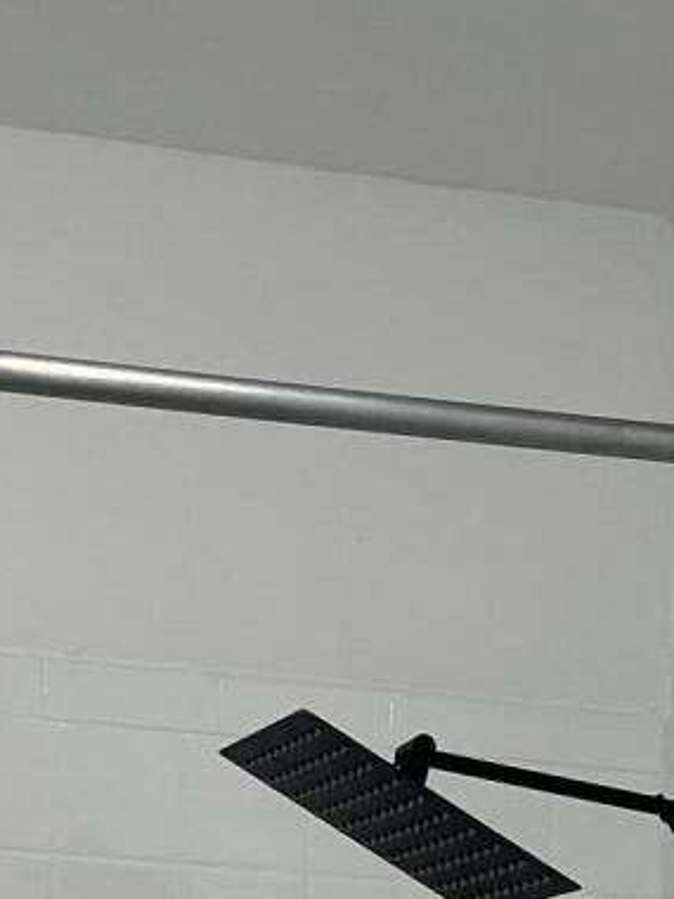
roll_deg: -1.6
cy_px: 1358
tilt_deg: +0.3
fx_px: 3557
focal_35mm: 137
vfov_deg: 13.5
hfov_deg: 10.8
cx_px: 385
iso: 40
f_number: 1.5
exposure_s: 1/120
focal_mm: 5.7
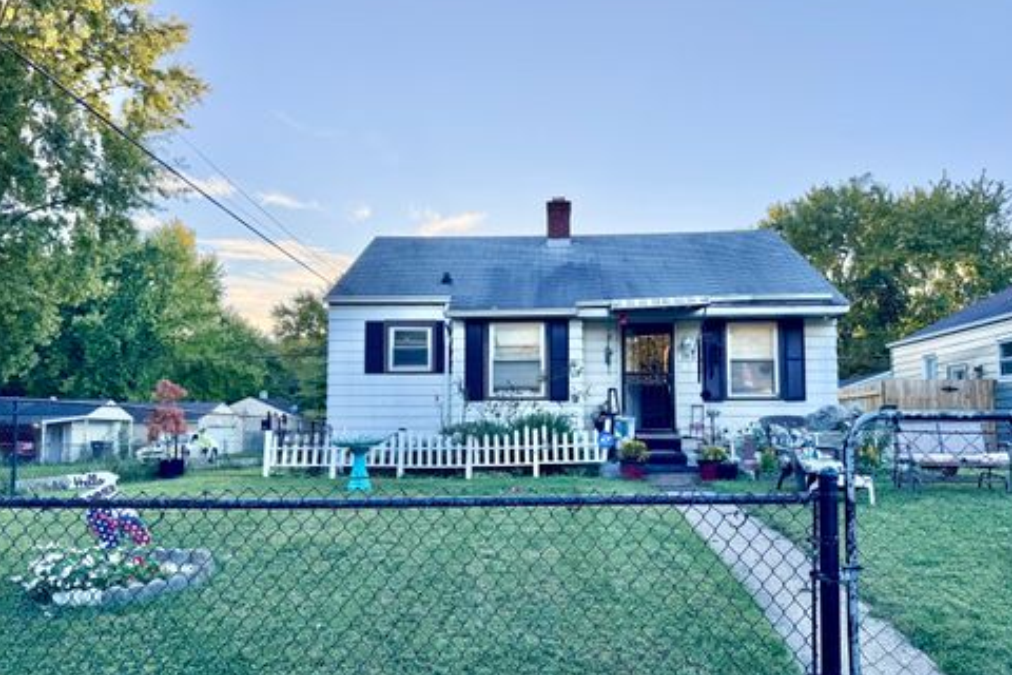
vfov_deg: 49.5
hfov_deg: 69.4
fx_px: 731
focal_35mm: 26
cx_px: 521
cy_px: 370
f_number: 1.78
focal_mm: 6.76
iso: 80
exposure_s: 1/1151
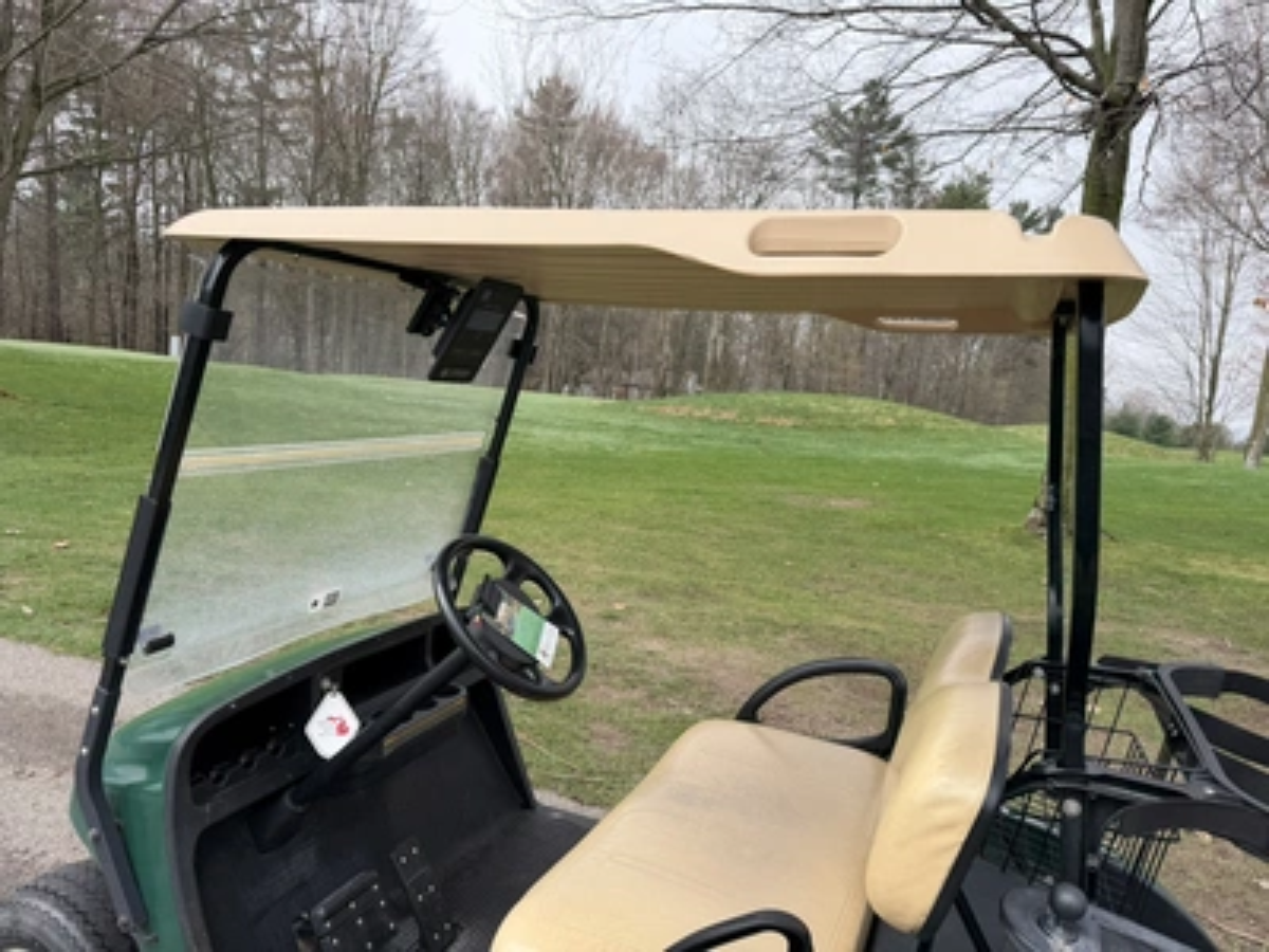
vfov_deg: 56.8
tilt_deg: -4.6
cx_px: 634
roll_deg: -4.8
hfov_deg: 71.6
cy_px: 476
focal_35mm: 24
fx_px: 880
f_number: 1.78
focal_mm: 6.76
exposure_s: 1/1949
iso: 80
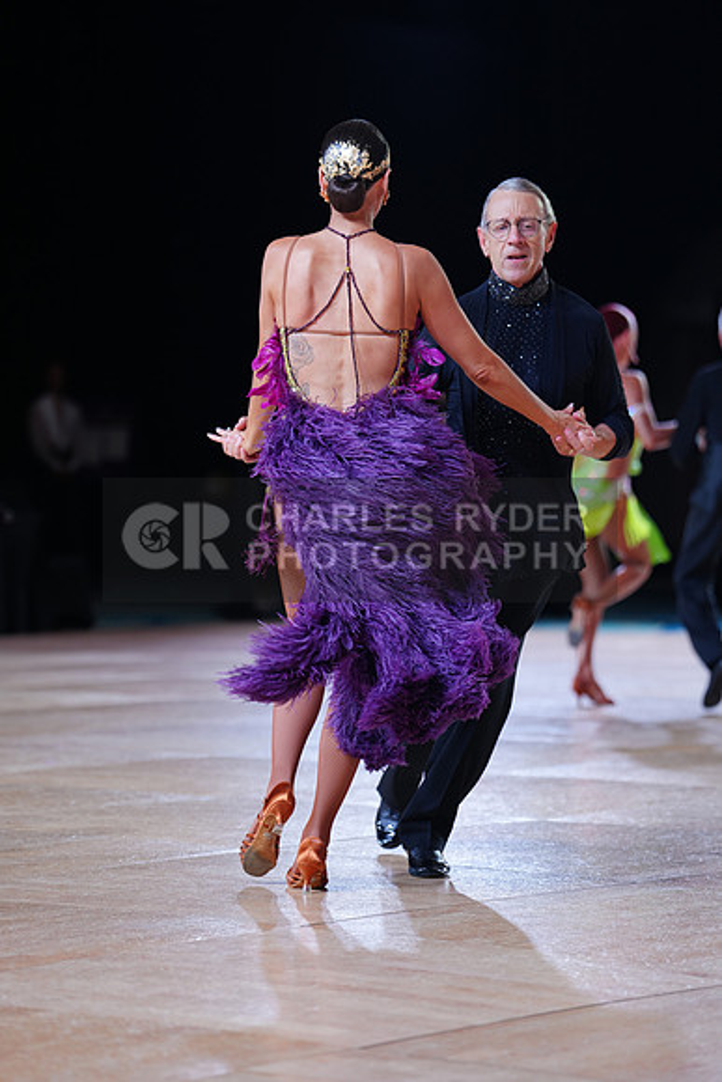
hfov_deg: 10.8
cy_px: 541
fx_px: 3818
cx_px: 361
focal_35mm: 127
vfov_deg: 16.1
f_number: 2.8
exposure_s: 1/400
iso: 500
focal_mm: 127
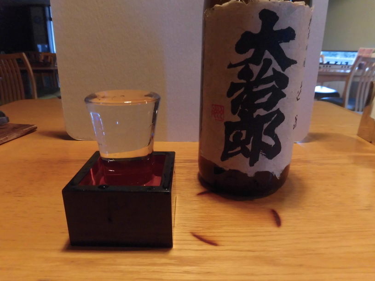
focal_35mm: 24
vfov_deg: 56.8
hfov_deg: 71.6
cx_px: 188
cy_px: 140
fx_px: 260
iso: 320
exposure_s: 1/40
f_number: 3.1
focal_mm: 4.3
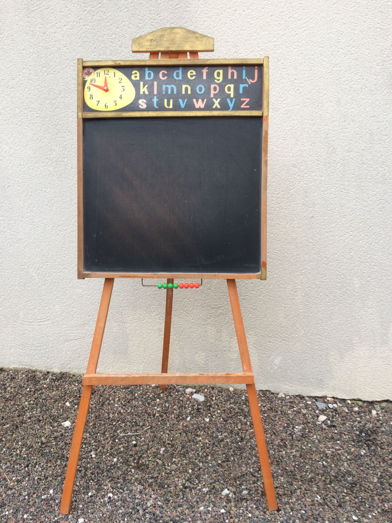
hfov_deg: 48.2
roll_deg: +2.2
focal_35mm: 29
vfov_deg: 61.7
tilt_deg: -9.7
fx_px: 438
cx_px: 196
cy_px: 262
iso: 32
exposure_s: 1/50
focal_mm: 4.15
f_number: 2.2
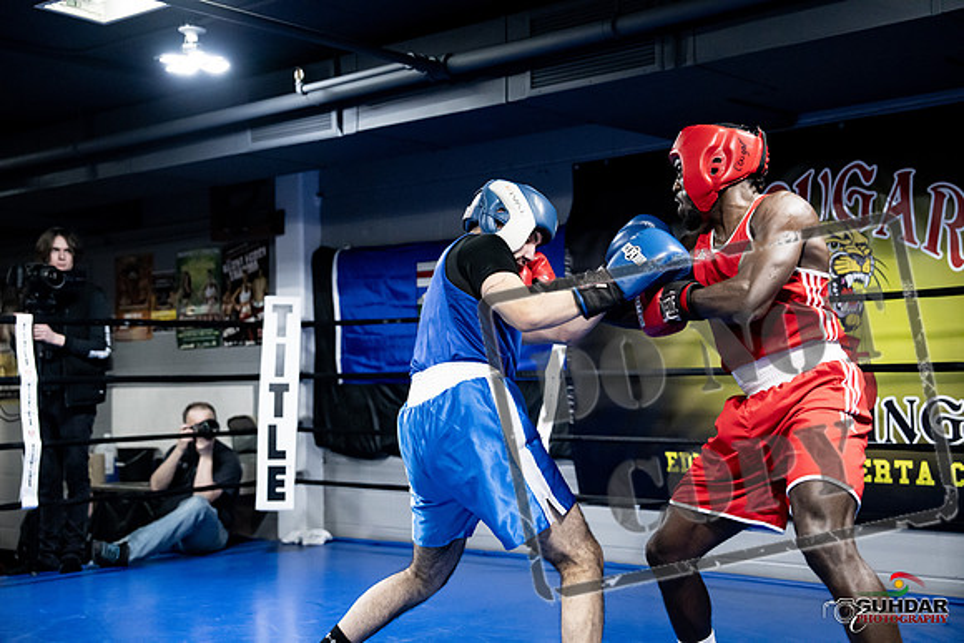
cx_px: 482
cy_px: 322
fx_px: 1312
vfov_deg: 27.5
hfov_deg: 40.3
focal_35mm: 49
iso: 8000
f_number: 2.8
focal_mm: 49
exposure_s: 1/1000
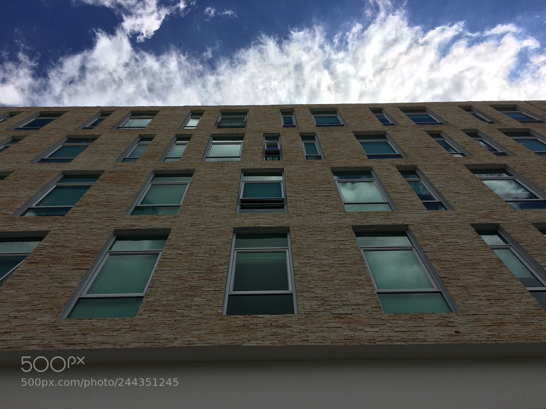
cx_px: 273
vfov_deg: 48.2
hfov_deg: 61.7
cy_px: 204
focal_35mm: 29
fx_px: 457
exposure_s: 1/4566
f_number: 2.2
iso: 32
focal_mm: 4.15
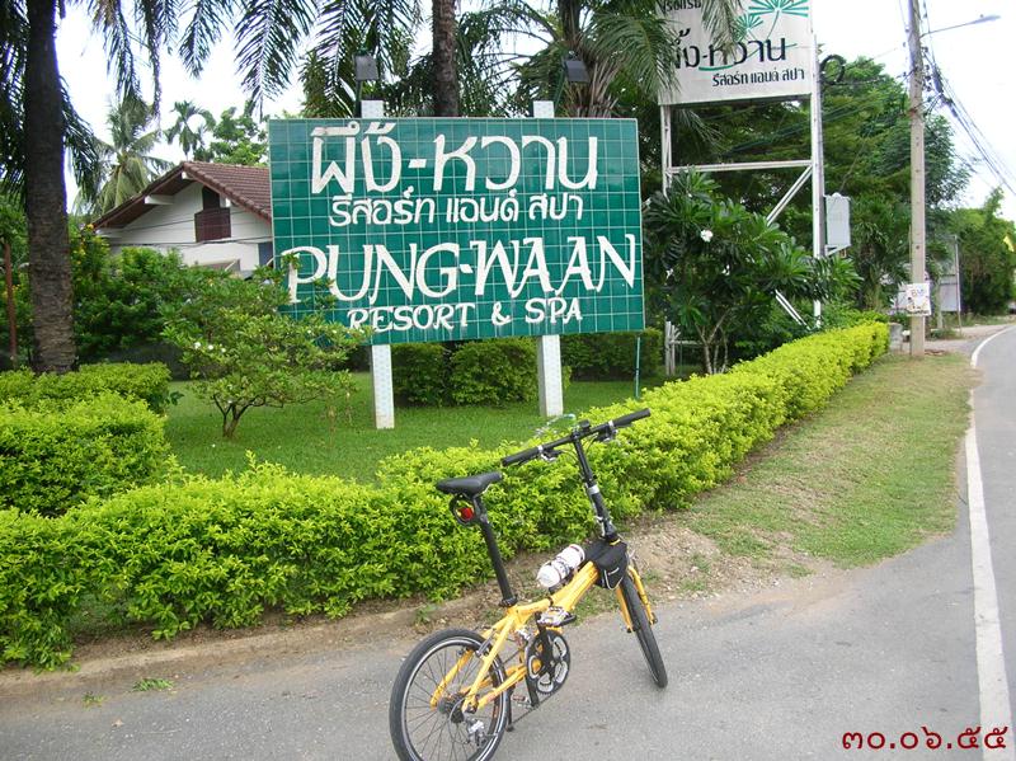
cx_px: 508
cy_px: 380
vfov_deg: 40.7
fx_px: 1027
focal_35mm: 35
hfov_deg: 52.7
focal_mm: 5.8
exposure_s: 1/220
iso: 50
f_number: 2.8
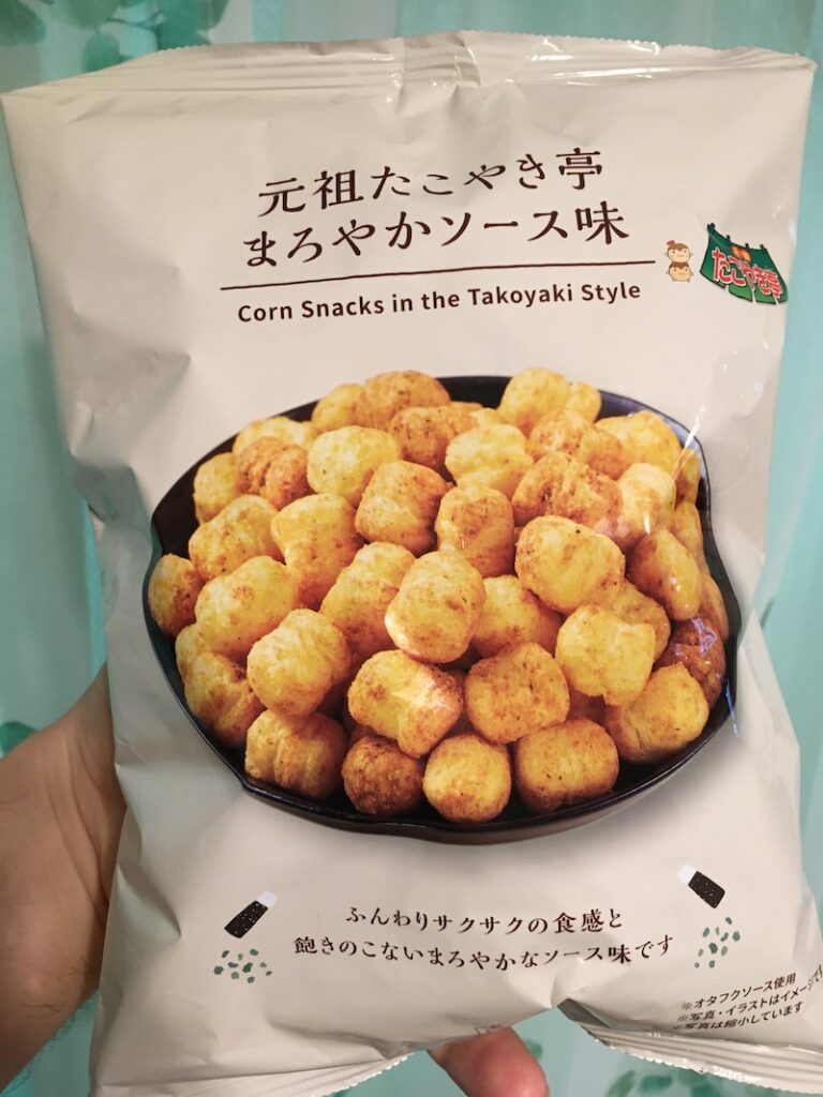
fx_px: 919
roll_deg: -1.5
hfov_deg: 48.2
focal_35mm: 29
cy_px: 548
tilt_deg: -19.9
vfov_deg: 61.7
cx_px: 412
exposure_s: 1/30
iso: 100
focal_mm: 4.15
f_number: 2.2
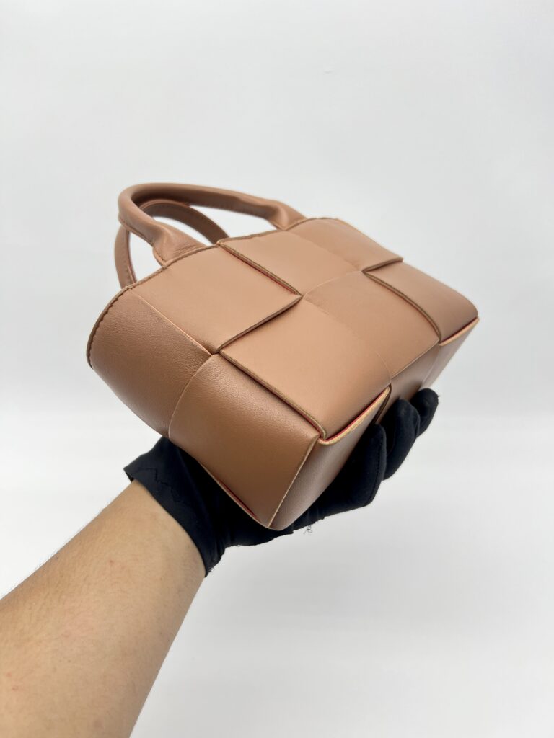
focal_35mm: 26
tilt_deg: -27.7
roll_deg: +0.9
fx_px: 555
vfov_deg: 67.3
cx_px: 277
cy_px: 369
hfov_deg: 53.1
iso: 40
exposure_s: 1/100
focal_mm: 5.7
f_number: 1.5
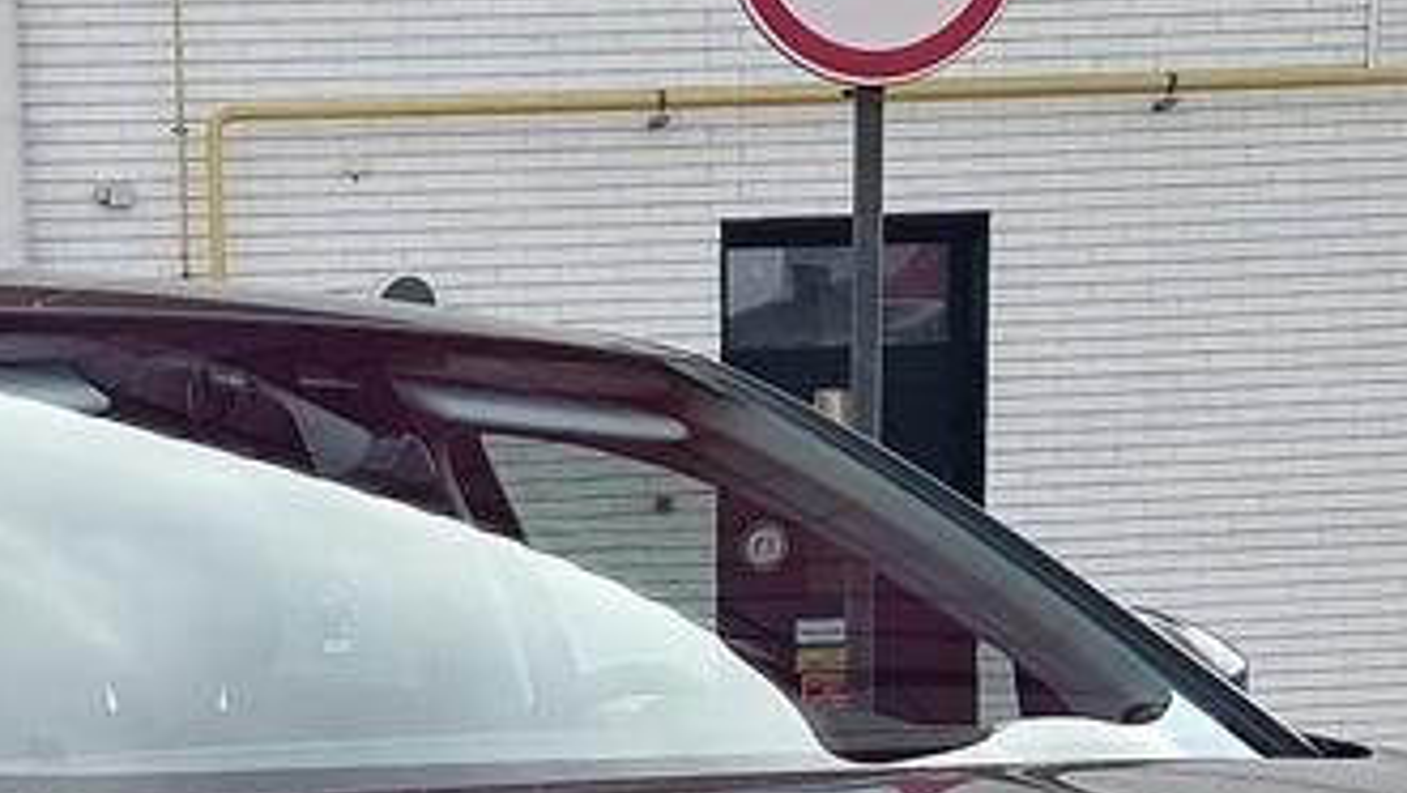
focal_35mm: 107
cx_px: 290
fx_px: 3994
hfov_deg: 19.8
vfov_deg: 10.5
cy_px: 1543
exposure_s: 1/696
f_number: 1.8
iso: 50
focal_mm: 5.3
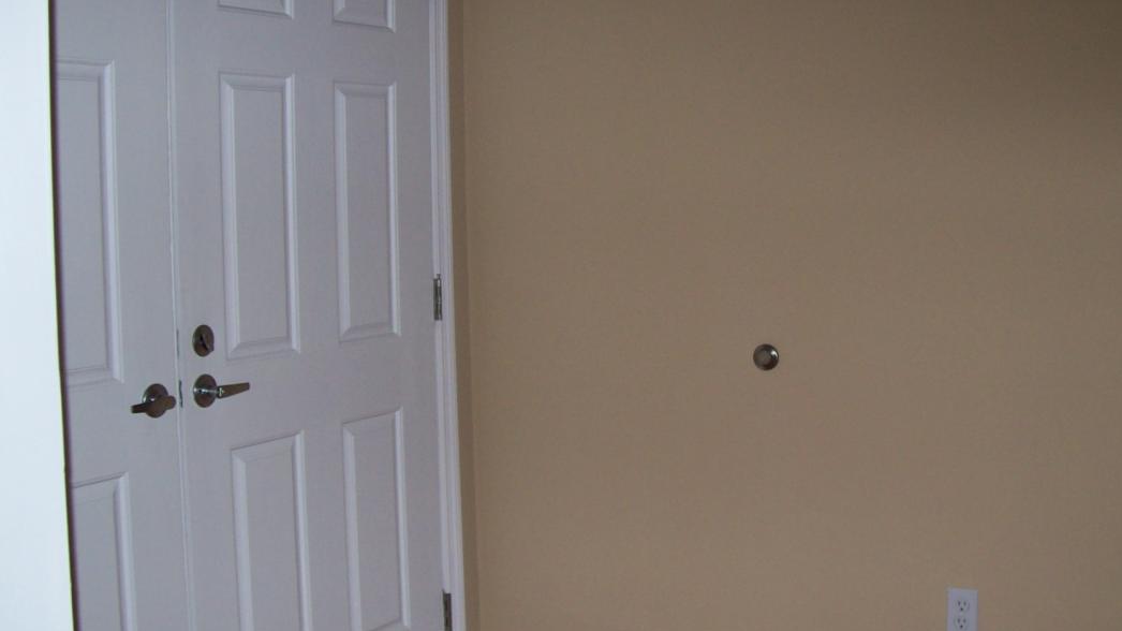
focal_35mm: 48
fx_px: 1428
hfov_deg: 42.8
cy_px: 274
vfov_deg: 24.9
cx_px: 635
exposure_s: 1/64
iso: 80
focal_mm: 6
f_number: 2.7
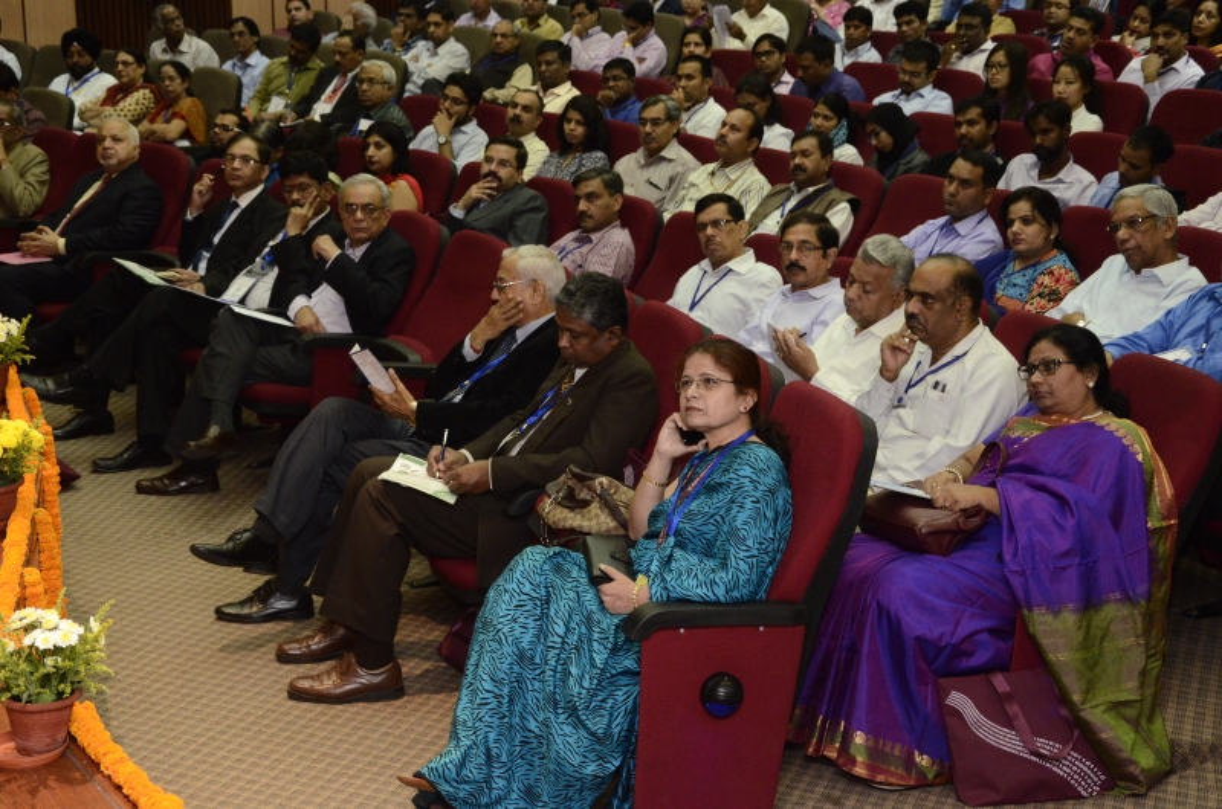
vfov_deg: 21.5
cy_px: 404
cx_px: 611
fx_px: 2134
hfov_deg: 32.0
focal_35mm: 63
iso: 3200
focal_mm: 42
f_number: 7.1
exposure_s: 1/100
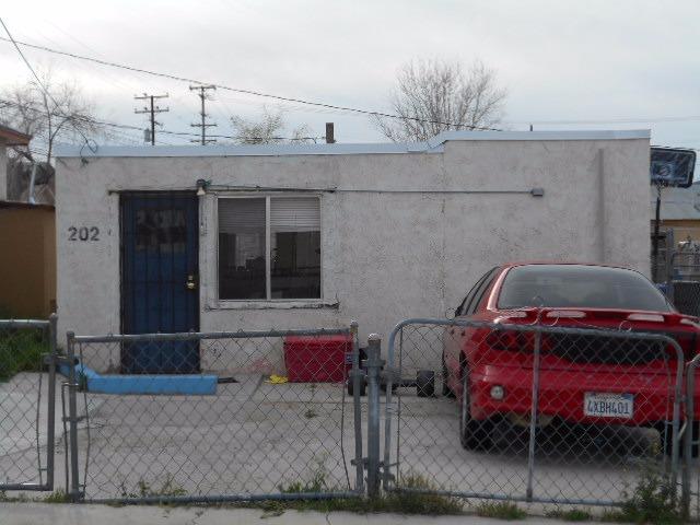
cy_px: 262
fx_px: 991
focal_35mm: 49
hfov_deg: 38.9
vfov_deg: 29.7
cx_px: 350
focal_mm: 8.8
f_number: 4.5
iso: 80
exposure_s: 1/400
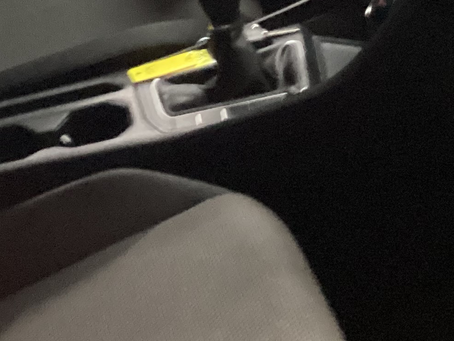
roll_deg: +2.7
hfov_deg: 18.9
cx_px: 103
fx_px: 1351
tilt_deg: -23.8
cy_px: 23
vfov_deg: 14.2
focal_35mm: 103
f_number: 2.4
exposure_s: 1/25
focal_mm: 3.3
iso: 500
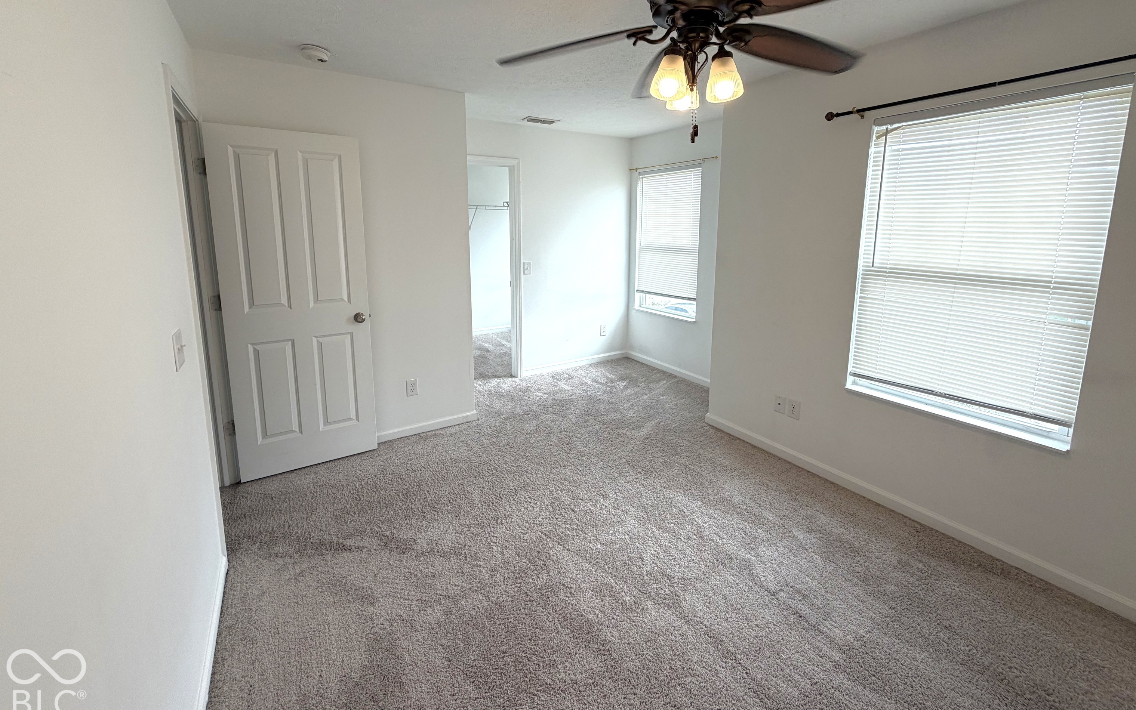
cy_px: 294
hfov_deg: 101.5
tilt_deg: -8.6
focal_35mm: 15
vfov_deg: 74.2
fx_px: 464
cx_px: 573
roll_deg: +0.3
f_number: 2.2
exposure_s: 1/120
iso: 50
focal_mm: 2.22
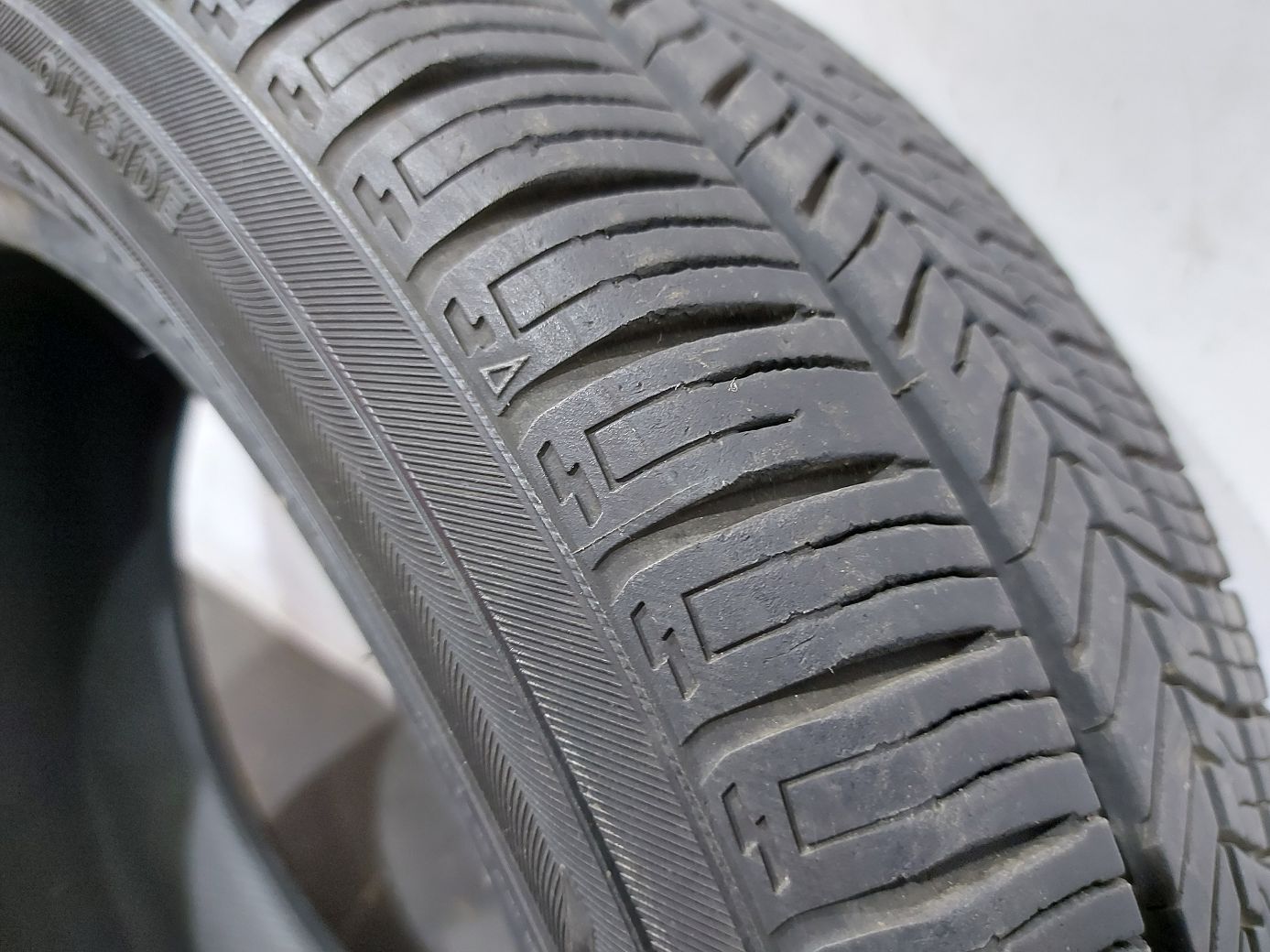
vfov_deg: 56.8
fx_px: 880
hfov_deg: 71.6
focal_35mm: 24
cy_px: 476
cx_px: 635
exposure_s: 1/25
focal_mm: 5.23
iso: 320
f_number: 1.8
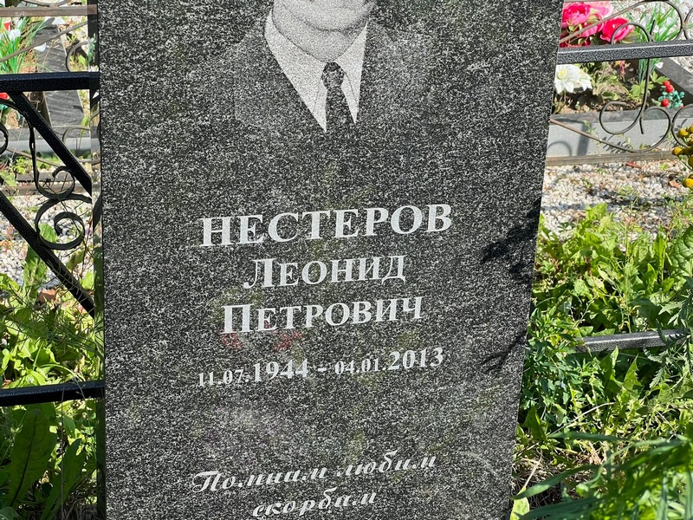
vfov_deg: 19.1
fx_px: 1542
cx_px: 346
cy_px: 260
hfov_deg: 25.3
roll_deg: -4.3
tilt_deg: -24.6
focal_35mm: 77
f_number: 2.8
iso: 32
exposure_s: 1/246
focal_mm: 9
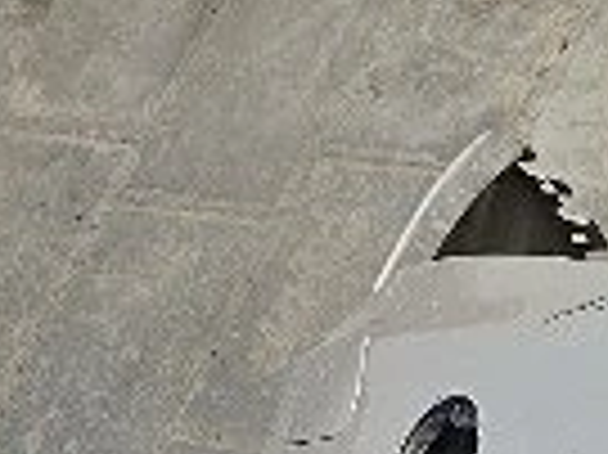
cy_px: 989
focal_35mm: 171
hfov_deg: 8.2
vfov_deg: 8.1
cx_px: 2225
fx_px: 3001
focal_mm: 6.3
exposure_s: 1/101
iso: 100
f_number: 1.7
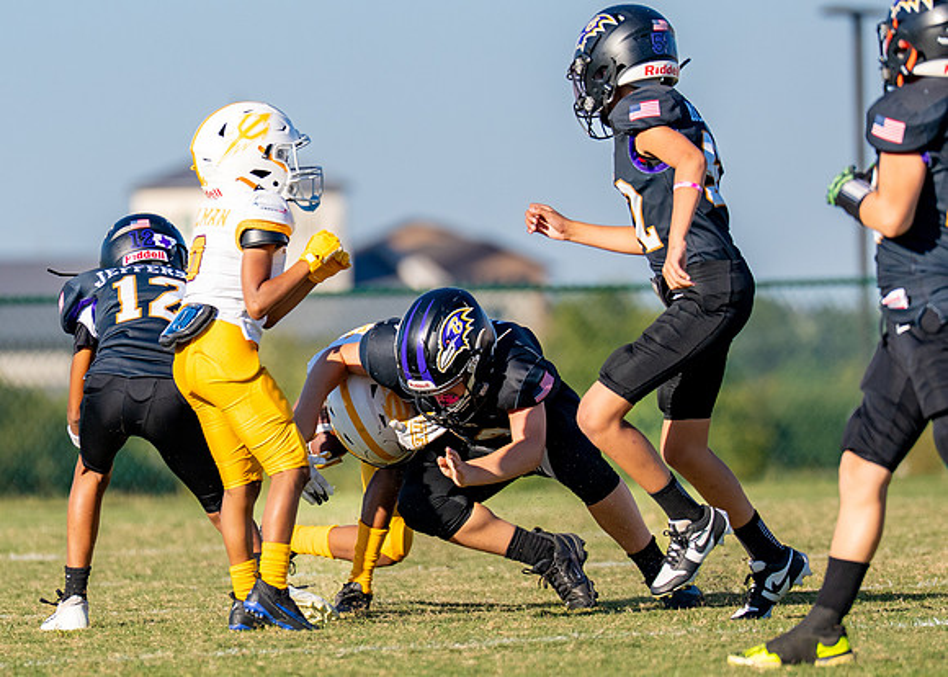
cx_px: 369
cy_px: 397
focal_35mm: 467
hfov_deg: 4.3
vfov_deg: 3.1
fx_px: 12558
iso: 160
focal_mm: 200
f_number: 2.8
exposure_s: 1/3200
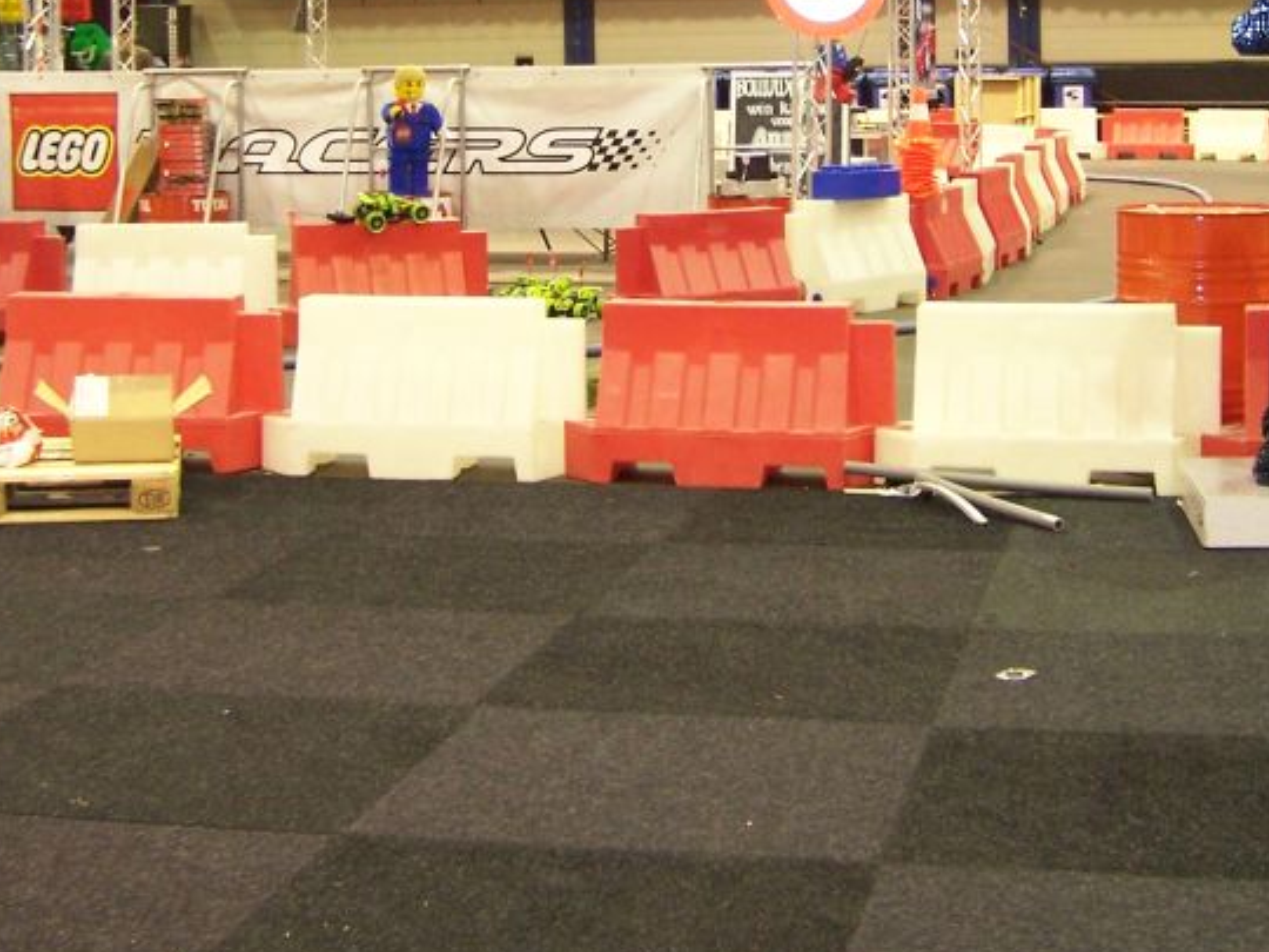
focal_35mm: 72
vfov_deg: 20.2
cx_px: 714
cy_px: 157
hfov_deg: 27.0
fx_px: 2639
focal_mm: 6.3
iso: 140
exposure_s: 1/6
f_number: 2.8
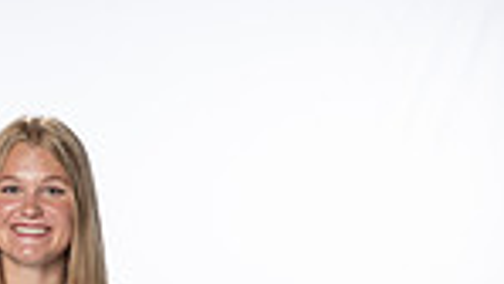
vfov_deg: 7.0
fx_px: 2193
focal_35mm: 164
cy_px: 673
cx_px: 44
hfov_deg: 13.0
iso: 640
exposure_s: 1/250
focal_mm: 52
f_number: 8
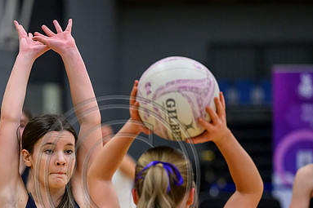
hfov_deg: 8.9
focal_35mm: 231
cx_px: 52
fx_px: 2007
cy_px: 167
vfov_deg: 5.9
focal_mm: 125
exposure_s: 1/1000
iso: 6400
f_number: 2.8
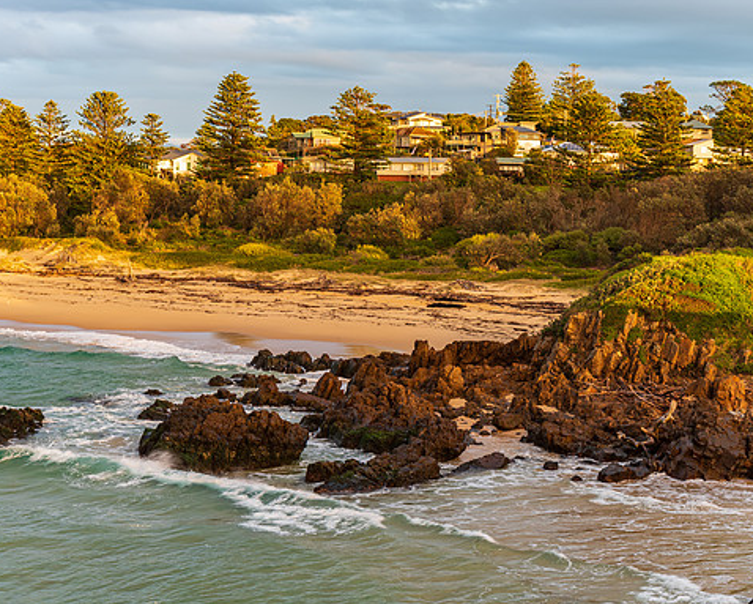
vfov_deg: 18.5
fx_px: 1851
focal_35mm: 83
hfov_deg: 23.0
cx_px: 334
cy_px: 304
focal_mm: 70
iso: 100
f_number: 8
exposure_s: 1/13
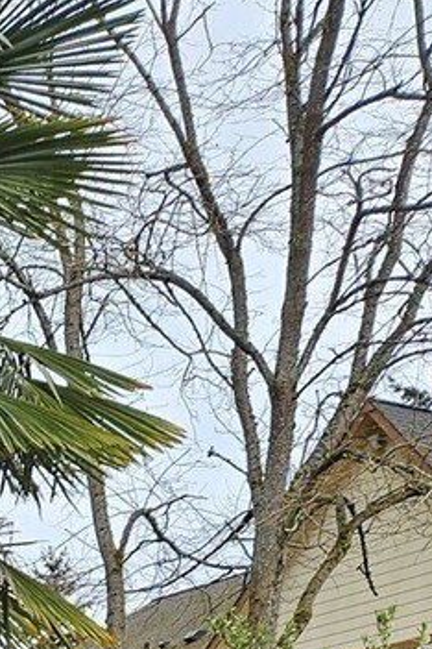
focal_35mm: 98
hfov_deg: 12.5
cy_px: 1294
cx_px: -399
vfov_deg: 16.2
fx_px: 1764
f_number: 1.8
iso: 25
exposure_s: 1/396
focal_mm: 5.4
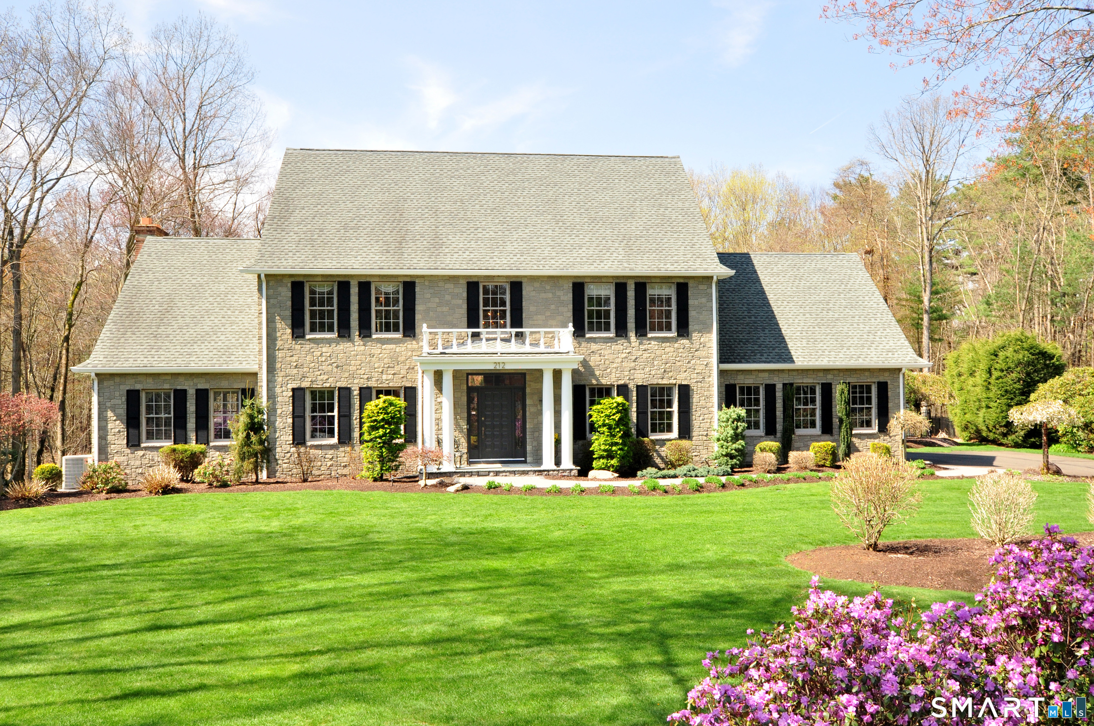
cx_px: 547
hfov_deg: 62.0
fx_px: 911
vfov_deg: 43.5
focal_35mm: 30
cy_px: 363
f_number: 8
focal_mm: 20
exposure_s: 1/250
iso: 400
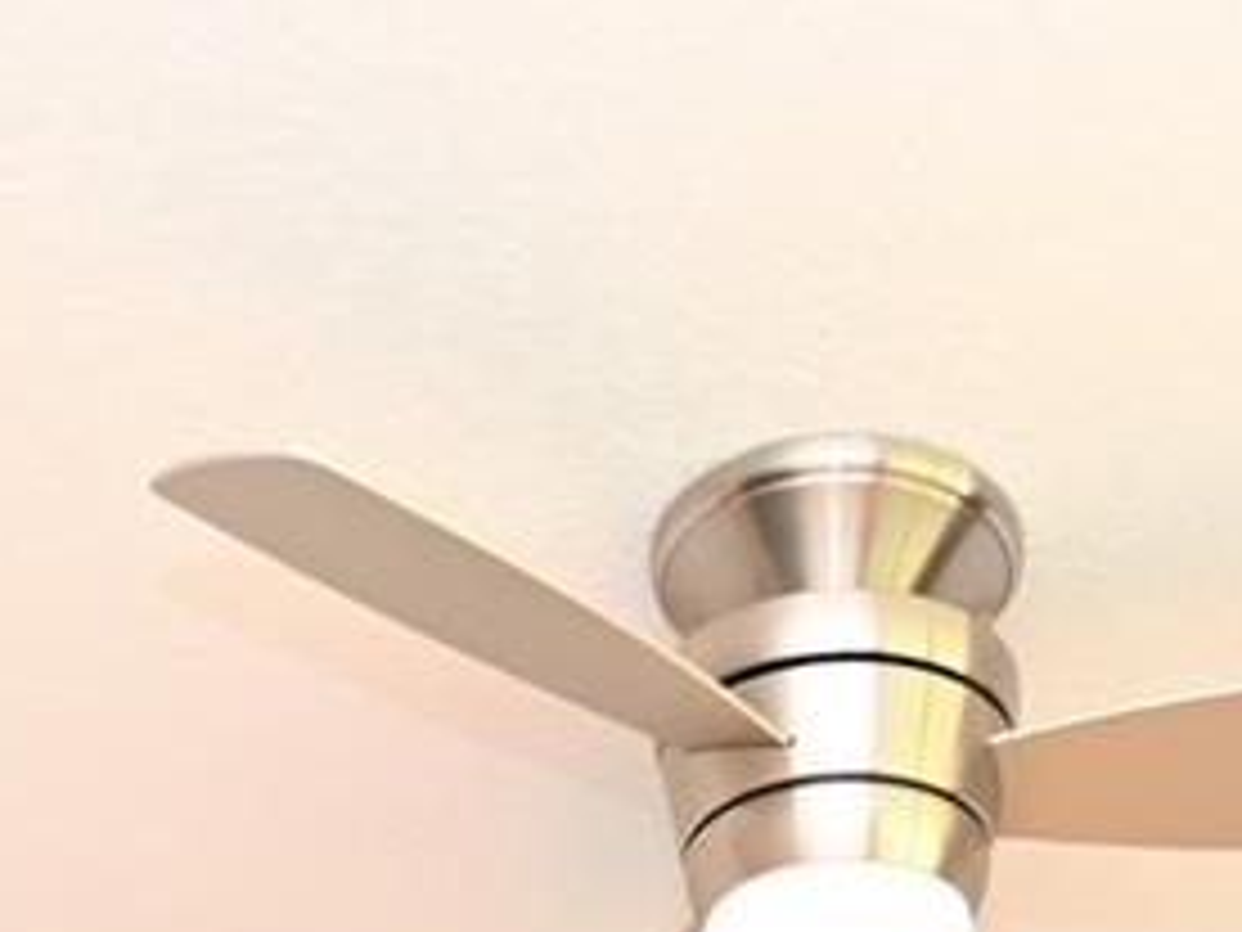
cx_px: 603
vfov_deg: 13.3
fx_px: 2799
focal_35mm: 78
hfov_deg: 25.0
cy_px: 2319
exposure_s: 1/60
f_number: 4
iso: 280
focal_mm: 14
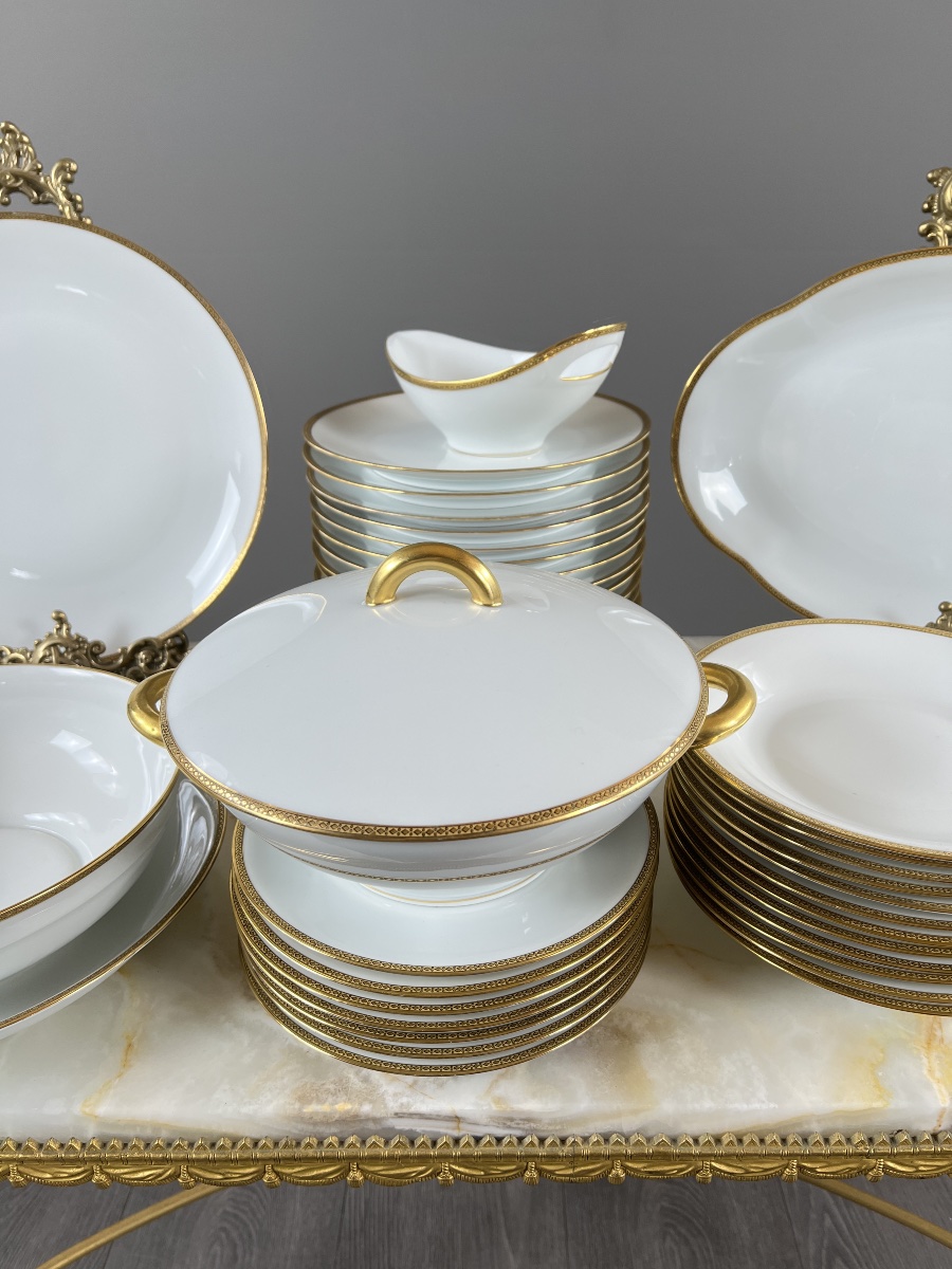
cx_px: 476
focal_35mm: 26
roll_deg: +0.8
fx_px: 953
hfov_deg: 53.1
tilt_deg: -25.2
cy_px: 634
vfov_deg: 67.3
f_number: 1.5
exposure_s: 1/100
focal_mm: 5.7
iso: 50
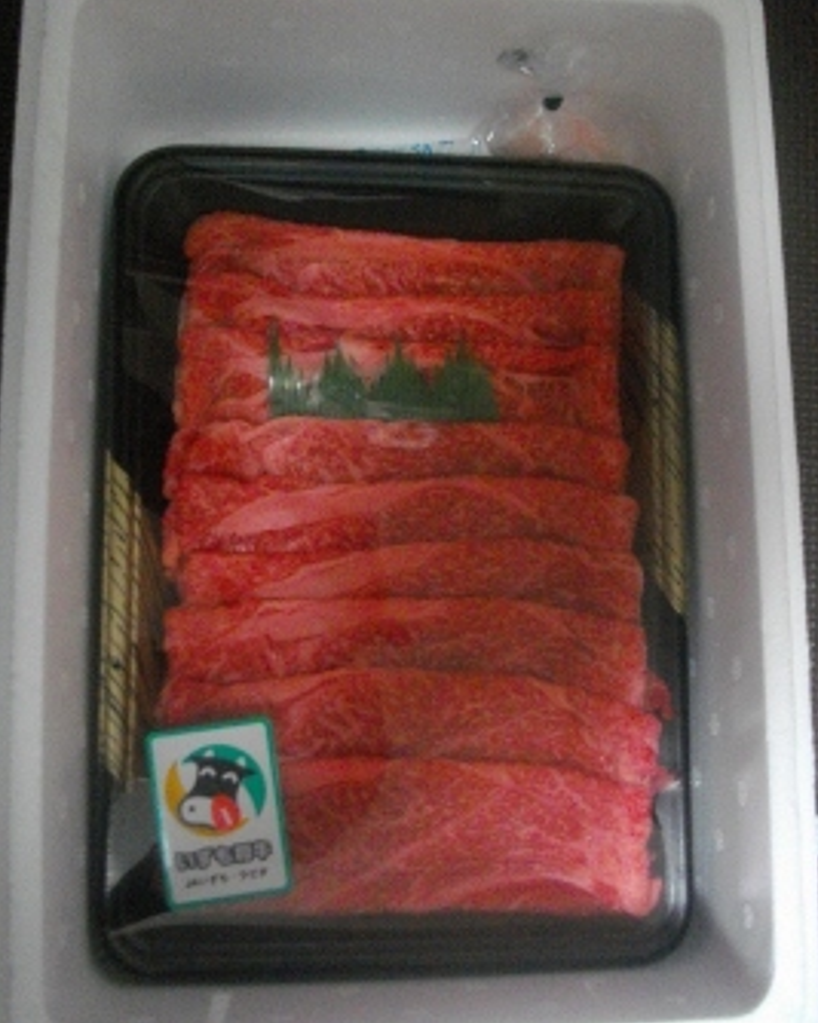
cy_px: 507
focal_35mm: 36
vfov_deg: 50.3
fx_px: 1090
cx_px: 415
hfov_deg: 41.1
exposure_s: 1/20
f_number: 2.9
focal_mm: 5.7
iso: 800
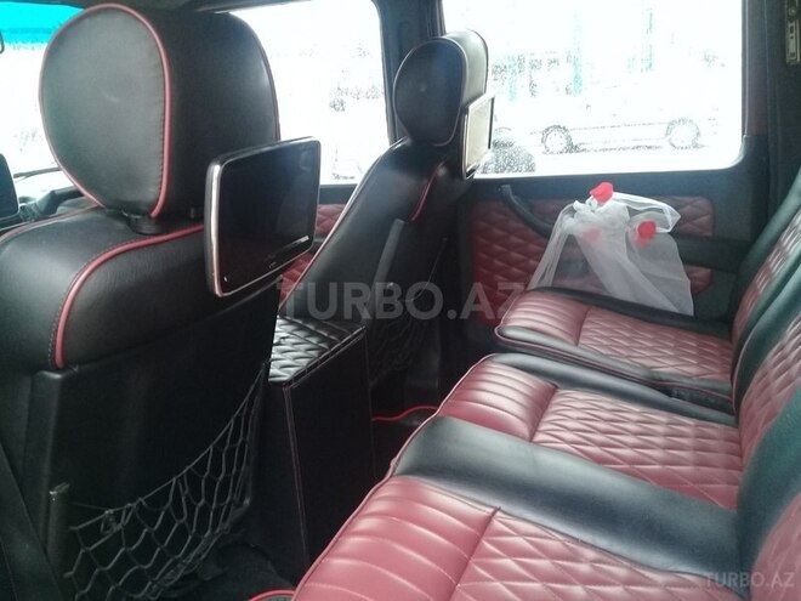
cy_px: 300
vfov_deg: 45.4
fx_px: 717
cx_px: 400
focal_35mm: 31
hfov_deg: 58.4
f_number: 2.2
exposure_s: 1/33
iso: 160
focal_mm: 3.3
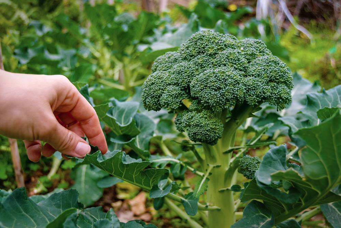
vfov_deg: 34.3
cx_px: 170
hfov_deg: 49.5
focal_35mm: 39
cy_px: 114
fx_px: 370
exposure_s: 1/320
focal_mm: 26
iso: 200
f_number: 4
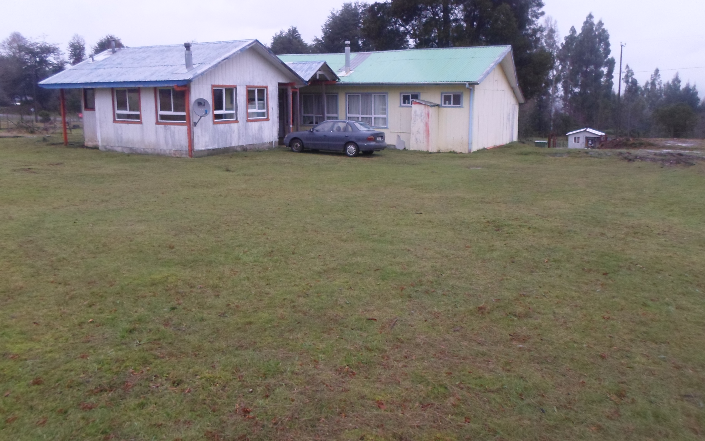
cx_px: 358
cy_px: 179
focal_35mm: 27
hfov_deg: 68.4
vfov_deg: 45.8
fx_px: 519
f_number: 2.5
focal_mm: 4.5
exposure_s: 1/60
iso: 80
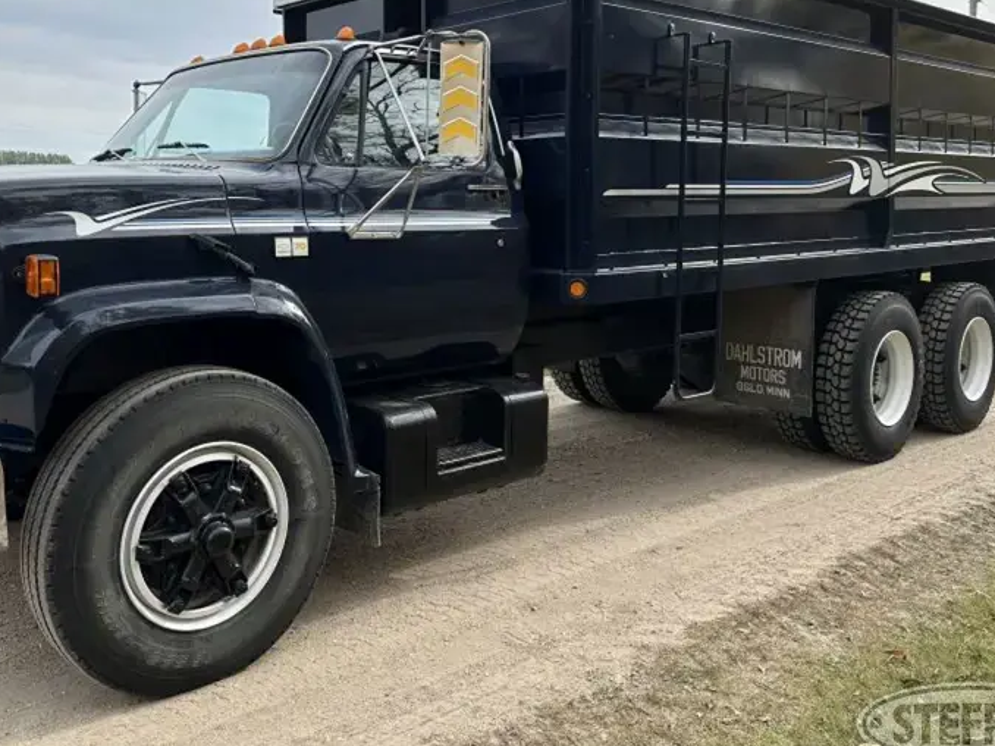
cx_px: 412
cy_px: 254
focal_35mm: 34
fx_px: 977
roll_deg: -1.1
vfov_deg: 41.3
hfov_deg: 53.7
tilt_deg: -4.7
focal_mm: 6.86
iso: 80
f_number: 1.78
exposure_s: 1/2469
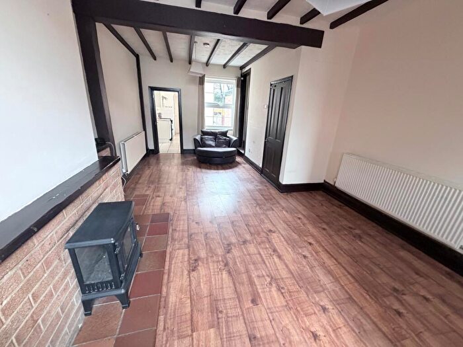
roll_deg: -2.9
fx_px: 187
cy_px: 174
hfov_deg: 102.1
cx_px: 232
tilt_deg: -18.0
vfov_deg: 85.7
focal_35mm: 14
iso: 320
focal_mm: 2.22
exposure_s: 1/70
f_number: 2.2
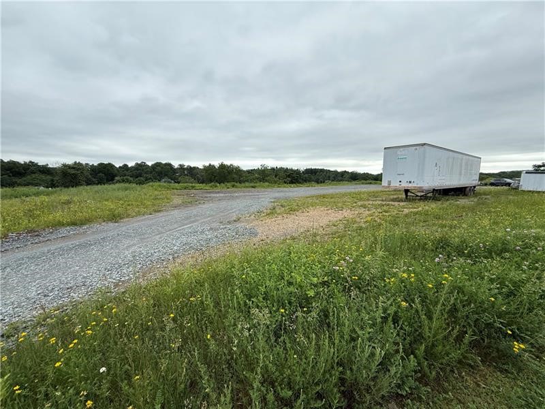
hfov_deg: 102.1
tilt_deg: -7.3
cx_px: 272
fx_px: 220
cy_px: 204
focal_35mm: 14
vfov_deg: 85.7
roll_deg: +0.8
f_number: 2.2
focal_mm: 2.22
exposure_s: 1/381
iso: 50
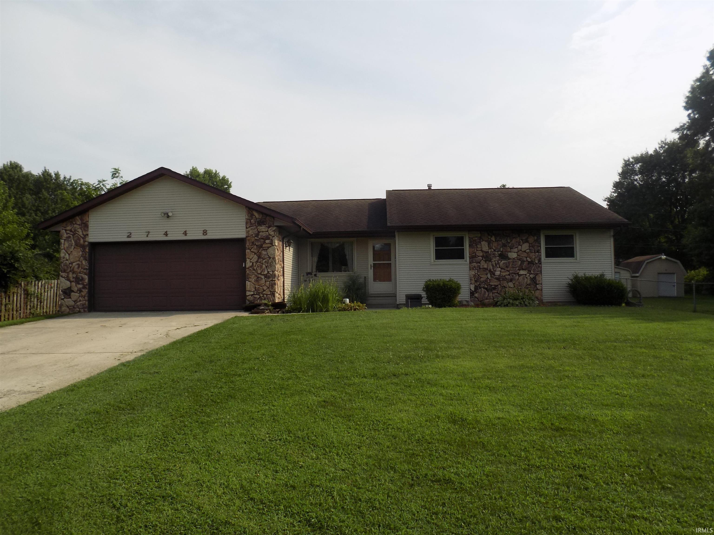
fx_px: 495
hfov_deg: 71.6
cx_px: 357
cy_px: 268
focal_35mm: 24
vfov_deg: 56.8
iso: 80
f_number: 3.1
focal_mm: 4.3
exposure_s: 1/1000
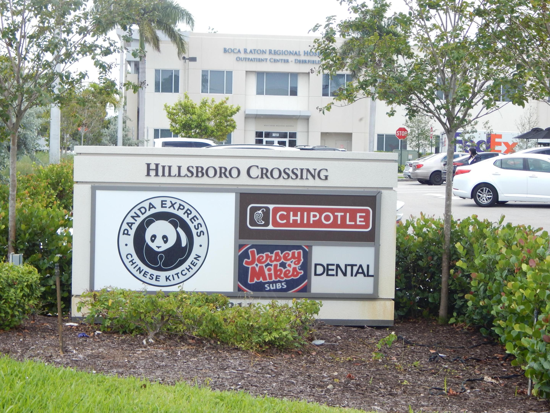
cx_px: 275
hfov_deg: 26.0
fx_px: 1192
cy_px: 206
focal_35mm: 75
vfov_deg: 19.6
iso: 125
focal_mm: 13.5
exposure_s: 1/250
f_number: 4.2
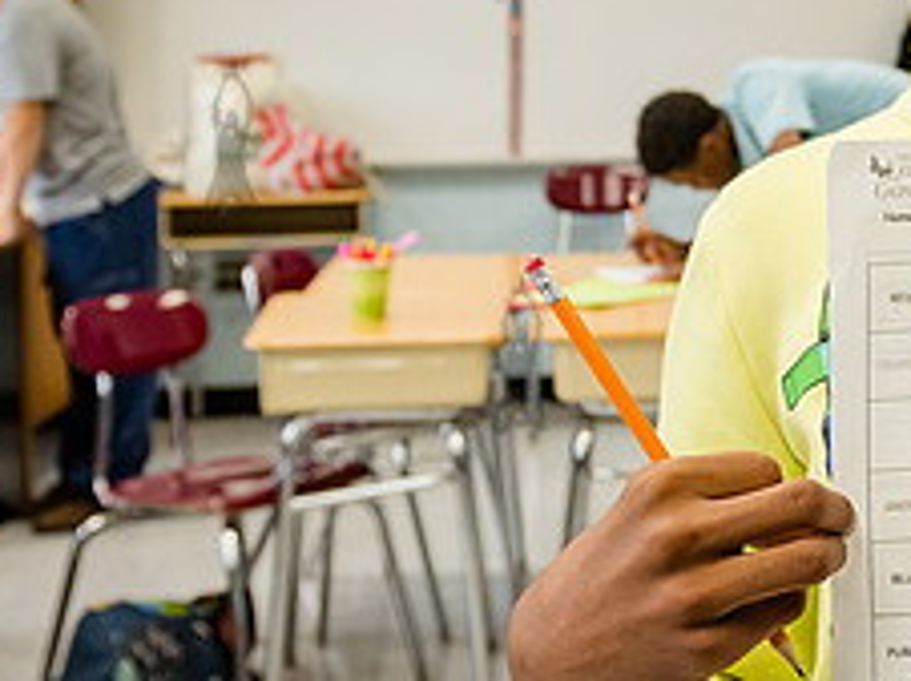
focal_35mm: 85
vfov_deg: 17.2
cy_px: 111
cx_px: 1043
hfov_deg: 21.6
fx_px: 2235
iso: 1250
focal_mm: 24
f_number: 3.5
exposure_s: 1/160
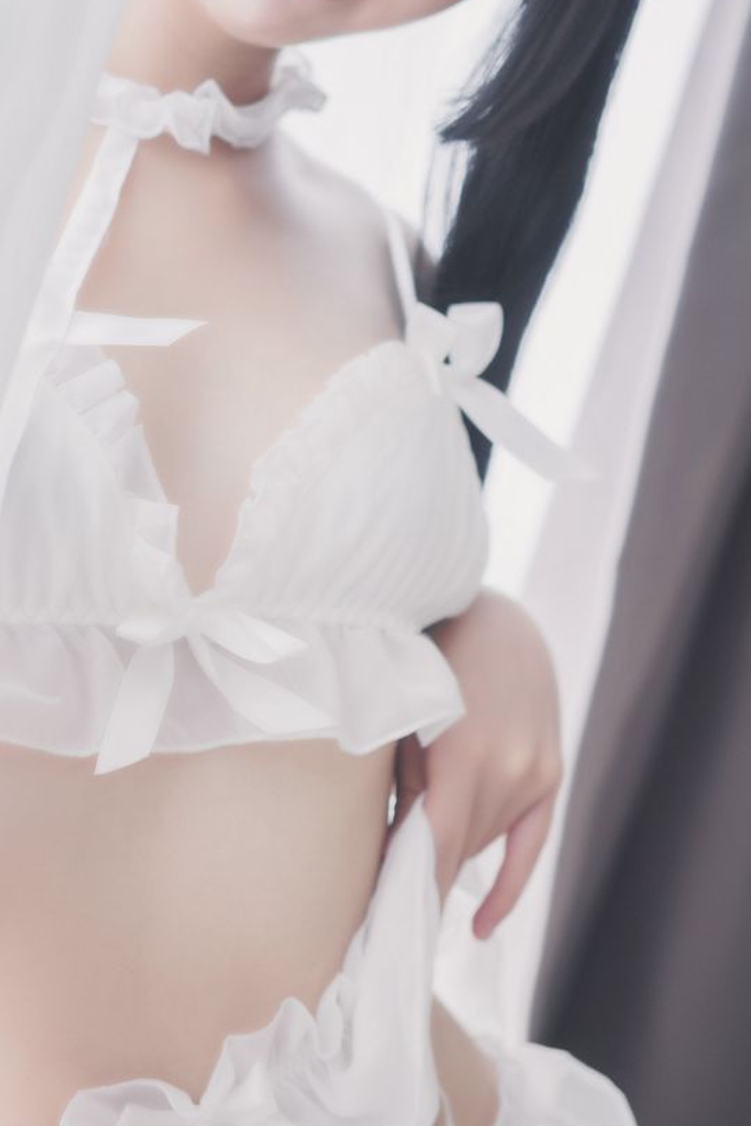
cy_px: 493
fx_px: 2971
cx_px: 401
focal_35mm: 95
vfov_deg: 21.4
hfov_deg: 14.4
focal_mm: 50
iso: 320
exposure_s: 1/60
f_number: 2.8
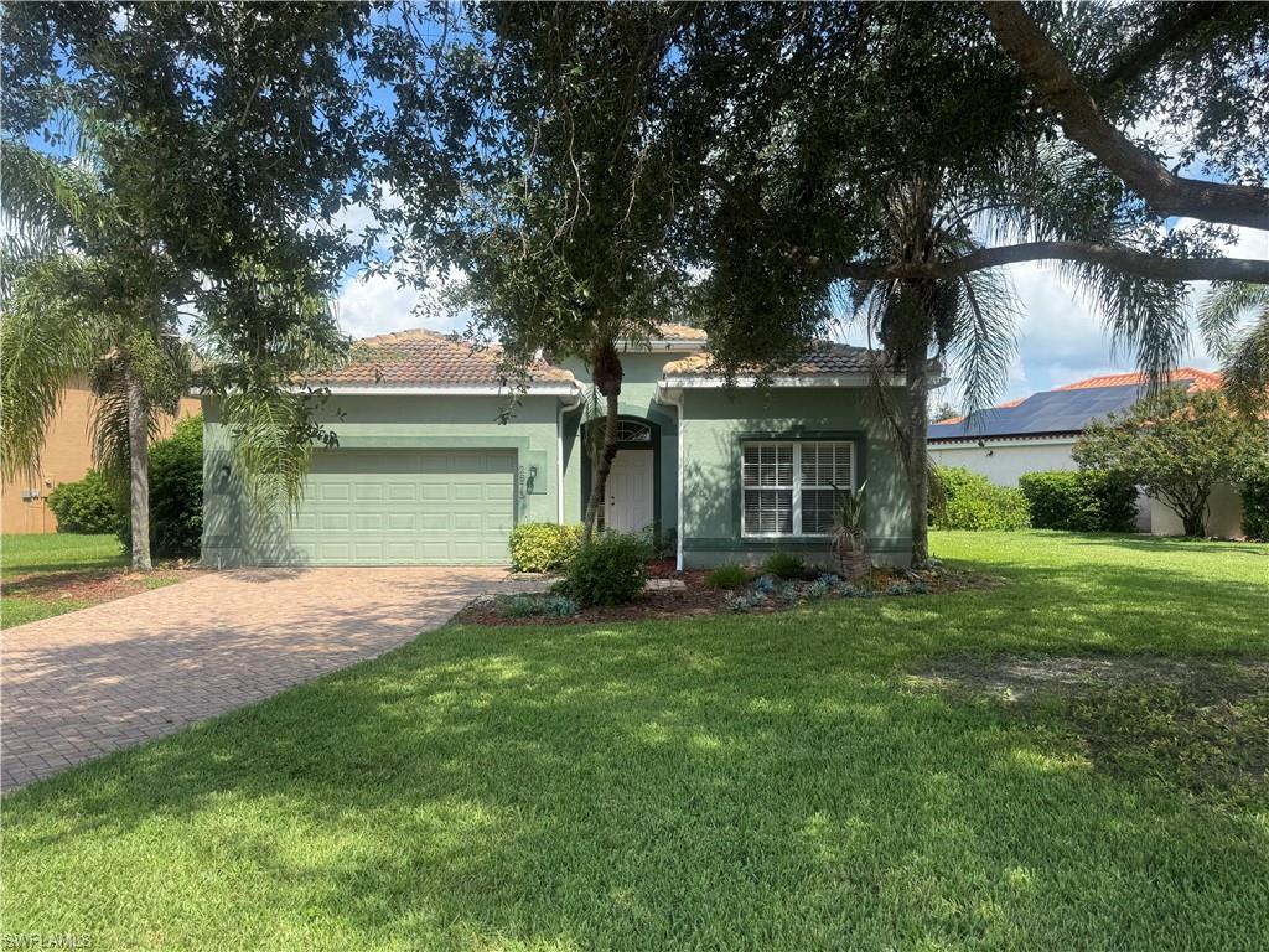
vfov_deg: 56.8
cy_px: 476
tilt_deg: +0.5
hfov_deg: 71.6
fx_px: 880
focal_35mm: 24
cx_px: 634
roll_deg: -0.1
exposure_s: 1/1869
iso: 80
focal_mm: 6.76
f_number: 1.78
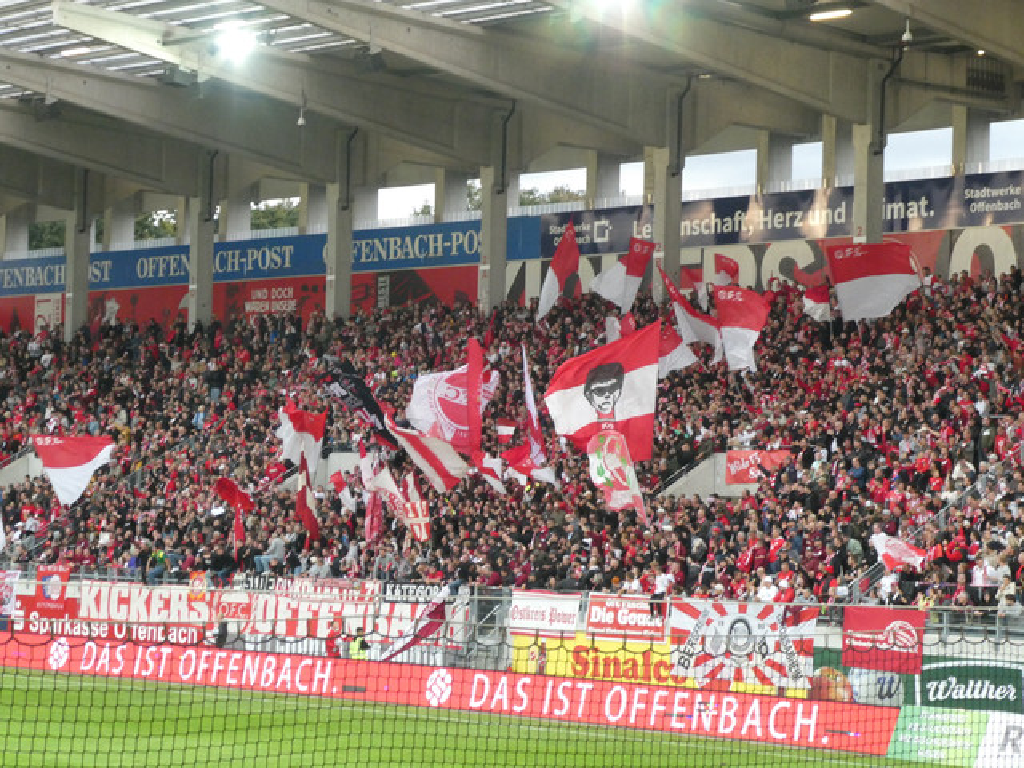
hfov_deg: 21.8
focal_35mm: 90
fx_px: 2662
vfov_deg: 16.4
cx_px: 512
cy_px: 384
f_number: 4.9
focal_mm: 16.1
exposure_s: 1/80
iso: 500
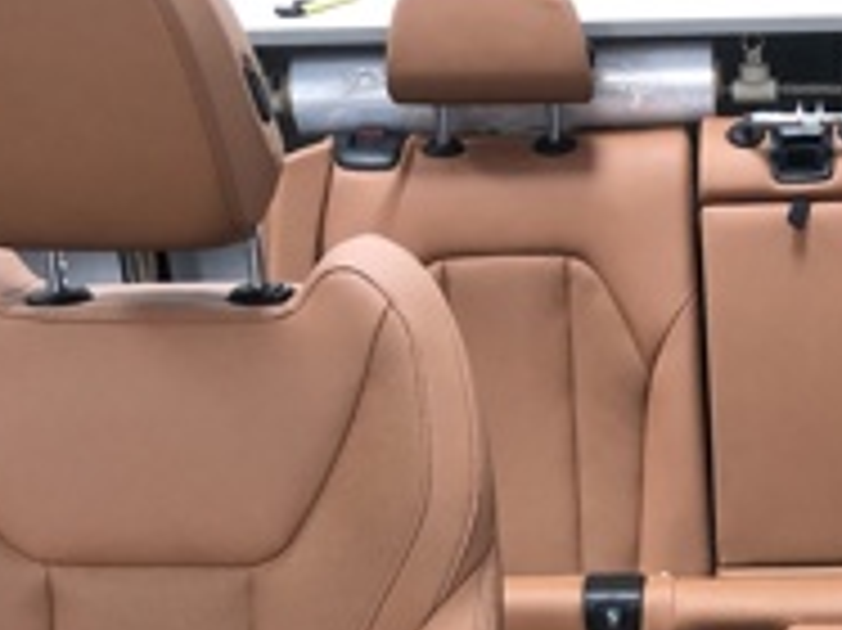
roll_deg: +3.0
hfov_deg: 19.8
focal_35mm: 96
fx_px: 2334
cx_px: 869
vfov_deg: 14.5
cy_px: 896
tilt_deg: -31.0
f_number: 1.8
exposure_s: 1/17
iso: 64
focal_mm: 4
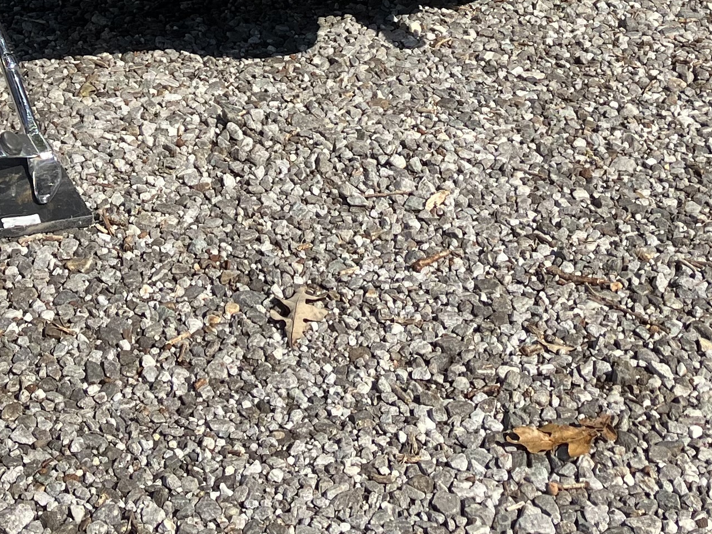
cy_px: -284
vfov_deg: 15.4
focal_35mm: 88
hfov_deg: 21.9
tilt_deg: -9.0
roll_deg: -0.4
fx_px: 1810
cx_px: 103
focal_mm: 3.99
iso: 32
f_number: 1.8
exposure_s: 1/1230
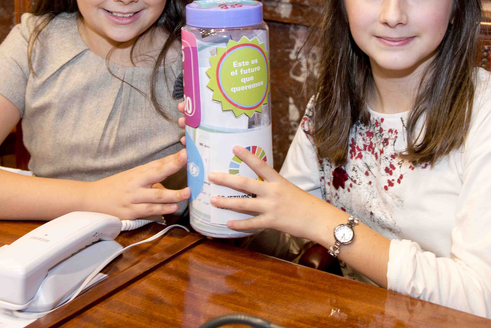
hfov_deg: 30.1
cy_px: 31
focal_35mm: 67
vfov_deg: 19.9
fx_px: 914
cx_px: 239
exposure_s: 1/40
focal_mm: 32
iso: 800
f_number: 4
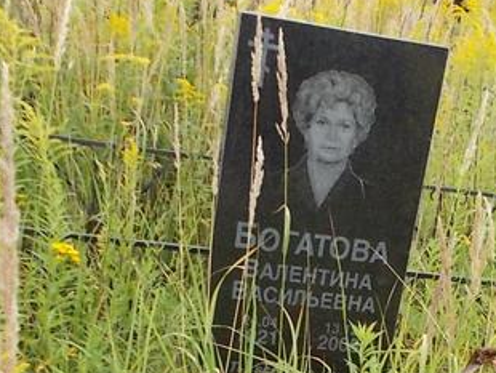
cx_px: 392
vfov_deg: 21.5
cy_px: 333
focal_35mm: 67
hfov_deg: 28.4
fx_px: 961
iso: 80
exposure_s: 1/160
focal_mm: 4.6
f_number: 3.2
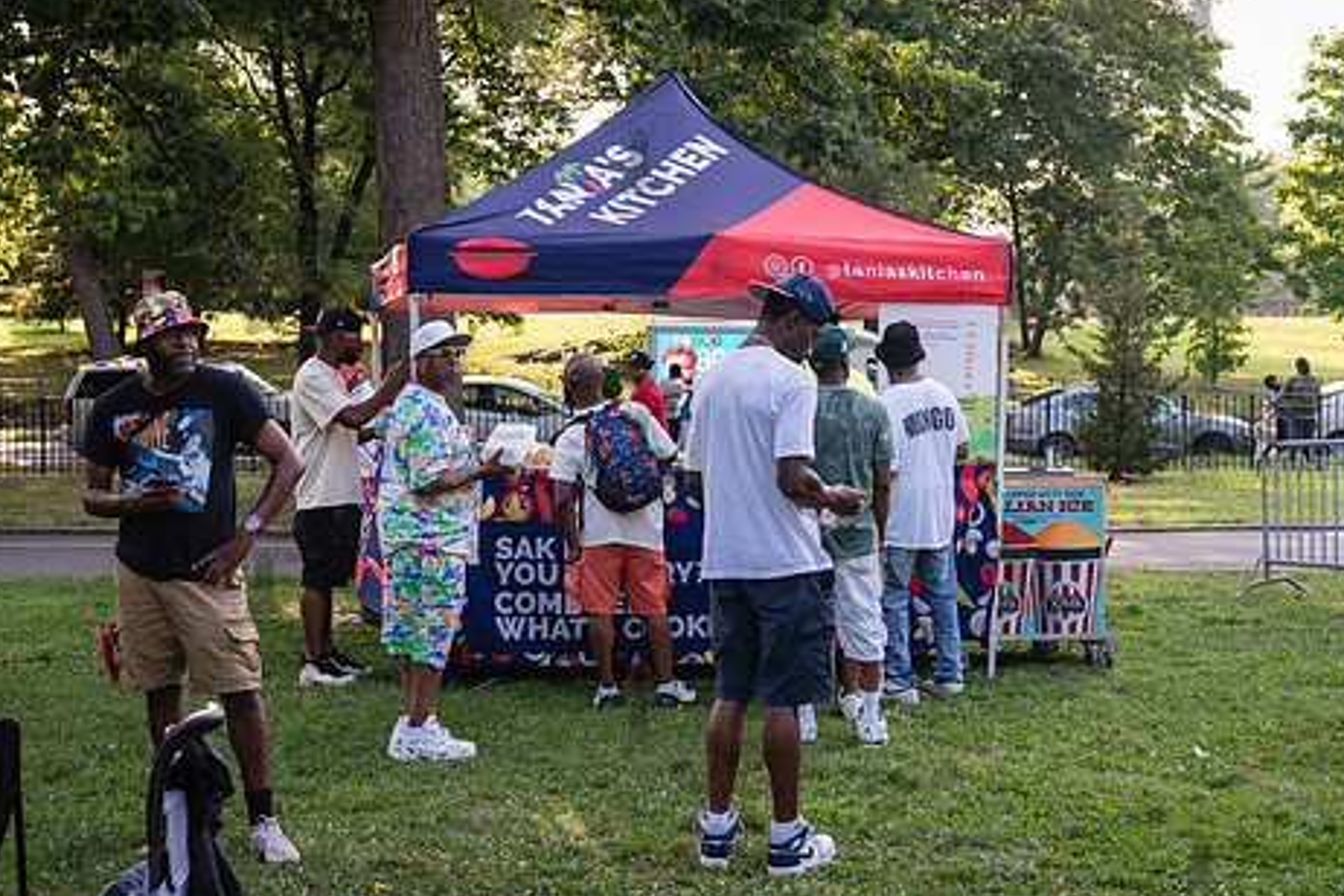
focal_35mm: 51
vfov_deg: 26.5
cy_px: 423
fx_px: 1904
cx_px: 637
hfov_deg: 38.9
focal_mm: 40
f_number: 3.5
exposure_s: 1/500
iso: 500
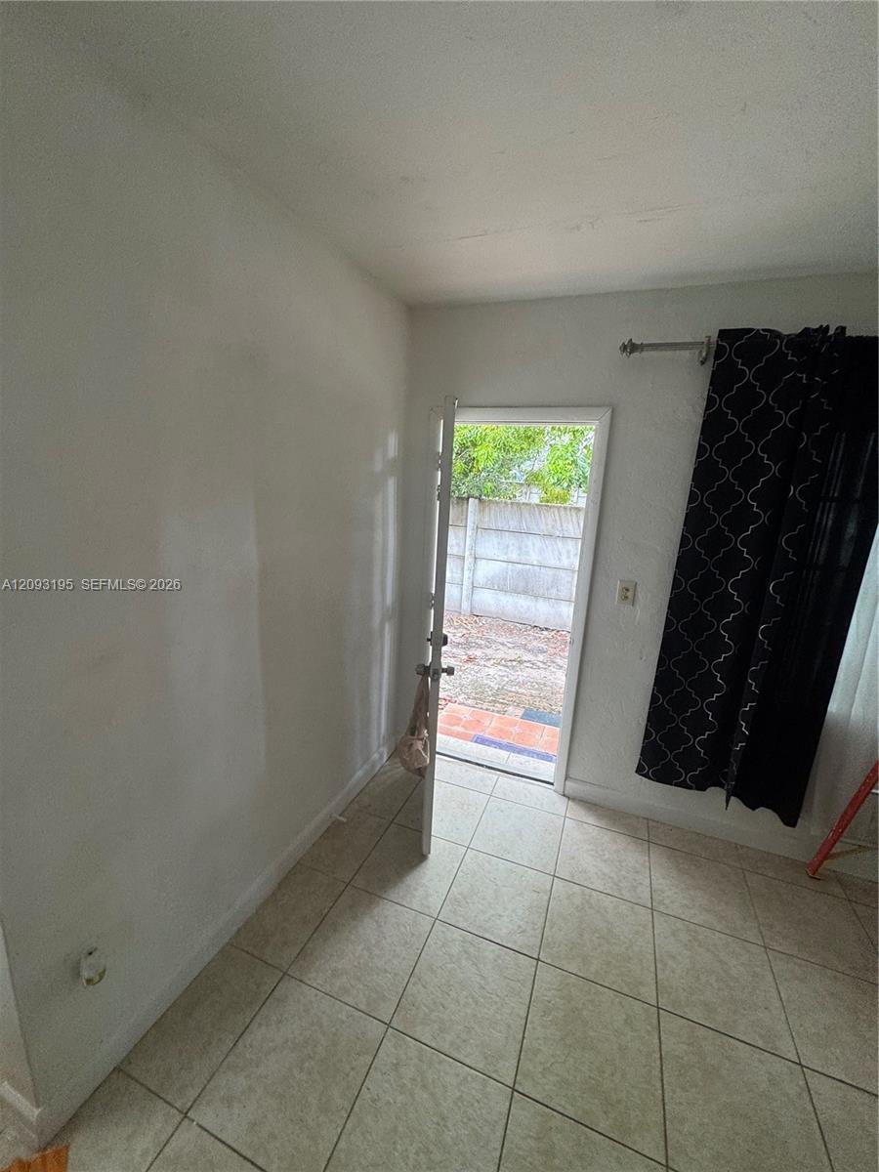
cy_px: 586
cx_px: 440
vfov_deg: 102.1
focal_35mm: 14
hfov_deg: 85.7
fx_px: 474
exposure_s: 1/120
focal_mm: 2.22
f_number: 2.2
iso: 100
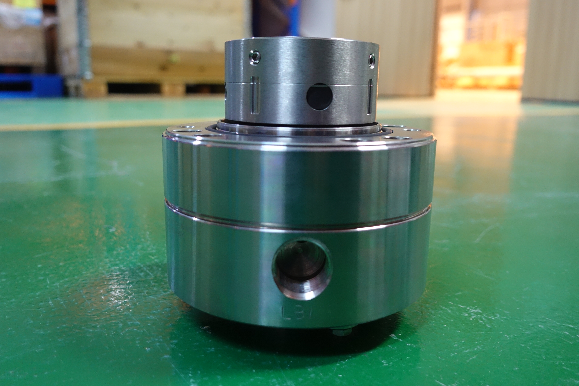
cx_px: 290
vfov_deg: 40.0
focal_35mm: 33
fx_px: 531
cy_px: 193
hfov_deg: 57.2
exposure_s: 1/20
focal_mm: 11.93
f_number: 2.8
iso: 800
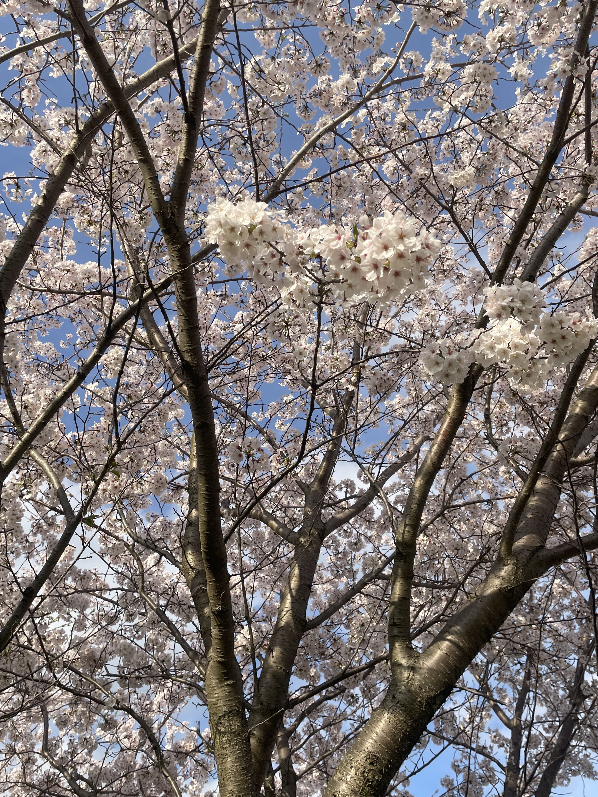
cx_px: 304
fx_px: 645
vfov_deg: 63.4
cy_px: 384
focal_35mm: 28
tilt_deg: +57.4
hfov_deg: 49.7
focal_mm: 4.2
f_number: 1.6
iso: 32
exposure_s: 1/2506
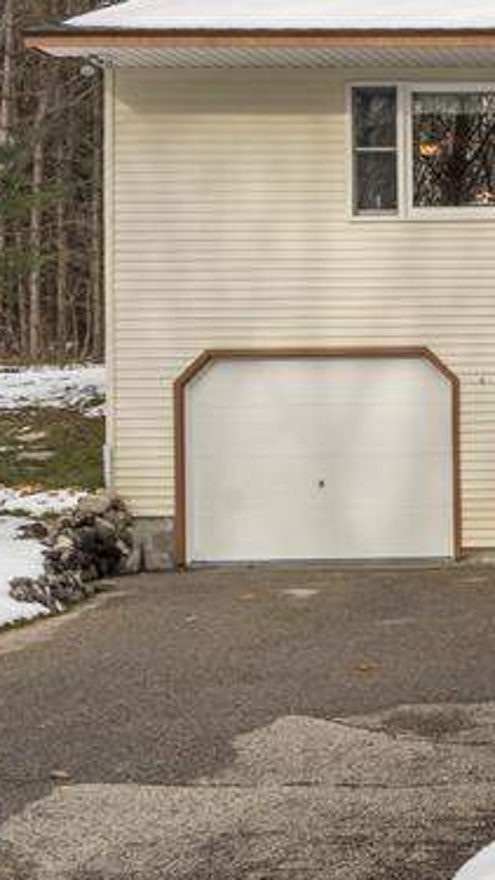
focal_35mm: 84
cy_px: 400
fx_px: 1970
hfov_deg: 12.5
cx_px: 1020
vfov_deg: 25.2
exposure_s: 1/125
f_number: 9
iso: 100
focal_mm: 29.5
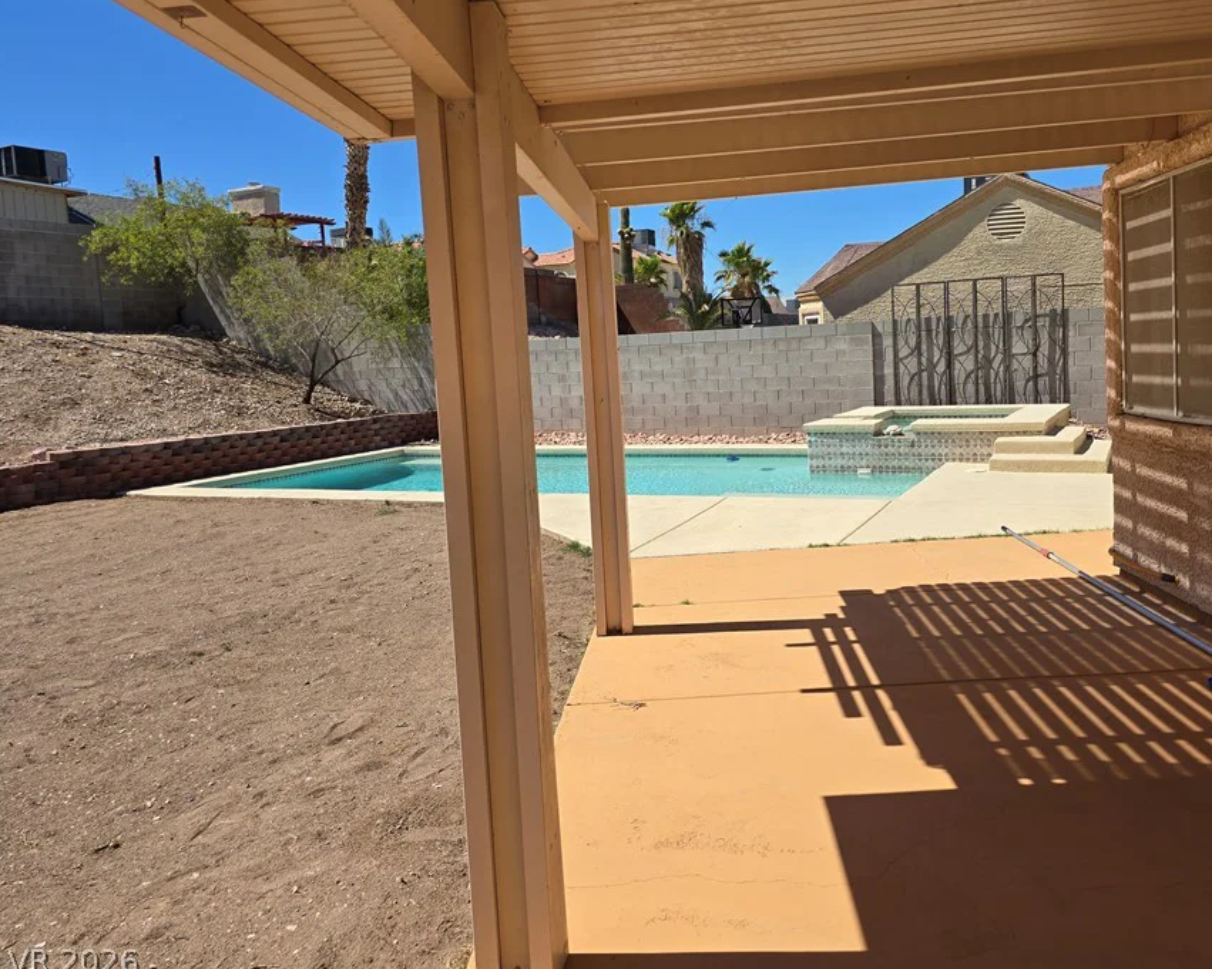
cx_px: 712
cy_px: 438
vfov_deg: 53.1
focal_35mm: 27
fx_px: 969
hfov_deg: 63.6
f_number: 1.7
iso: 12
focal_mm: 6.3
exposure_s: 1/978
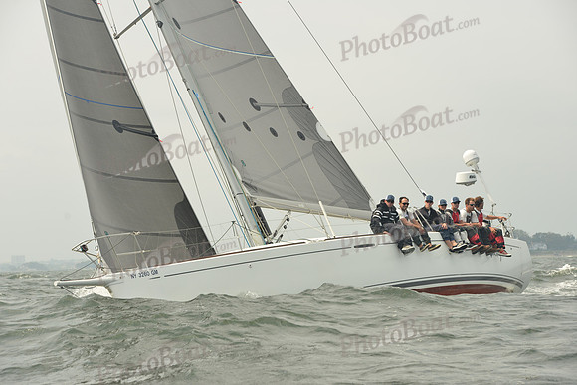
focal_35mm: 105
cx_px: 288
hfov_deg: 19.5
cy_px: 192
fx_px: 1683
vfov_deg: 13.0
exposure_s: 1/1250
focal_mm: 105
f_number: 8
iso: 320
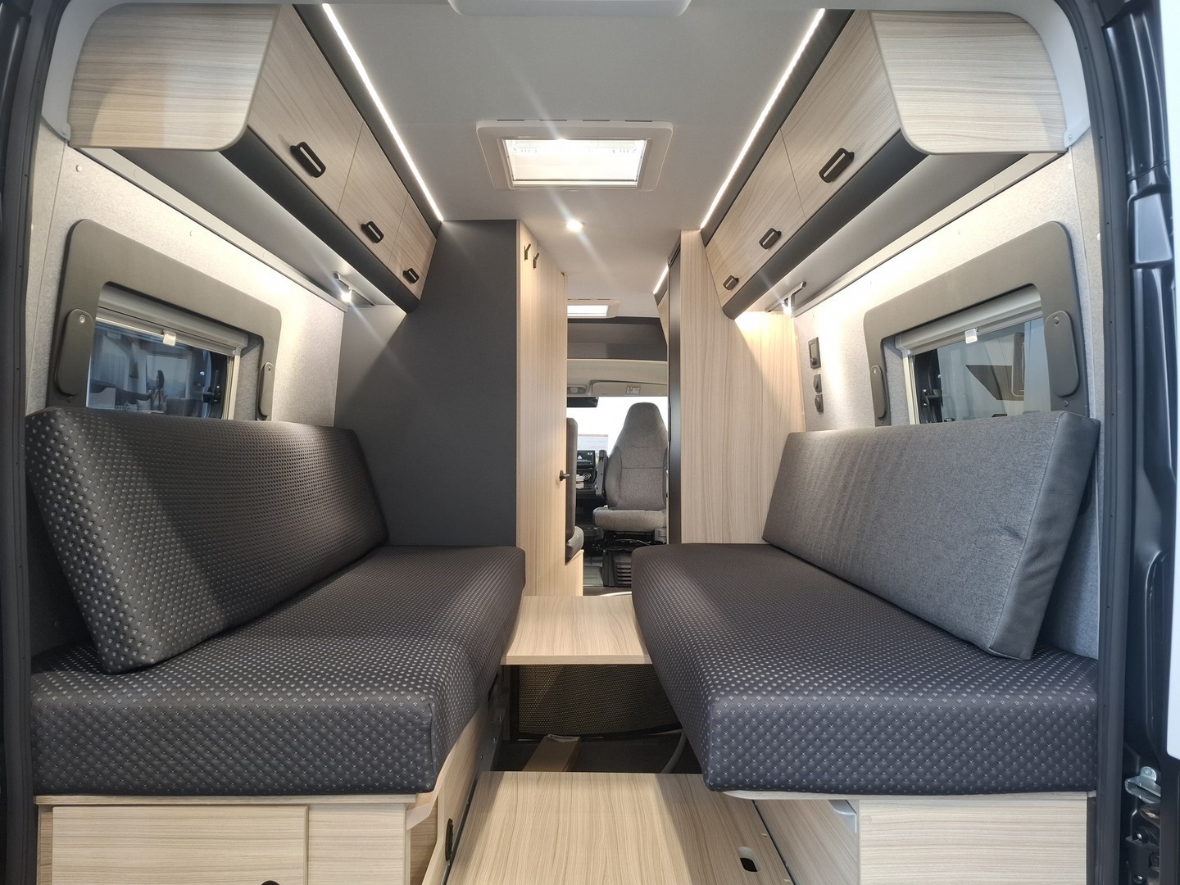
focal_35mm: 23
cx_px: 590
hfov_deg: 73.9
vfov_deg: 58.9
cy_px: 442
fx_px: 784
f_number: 1.8
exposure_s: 1/33
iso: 250
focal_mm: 5.54
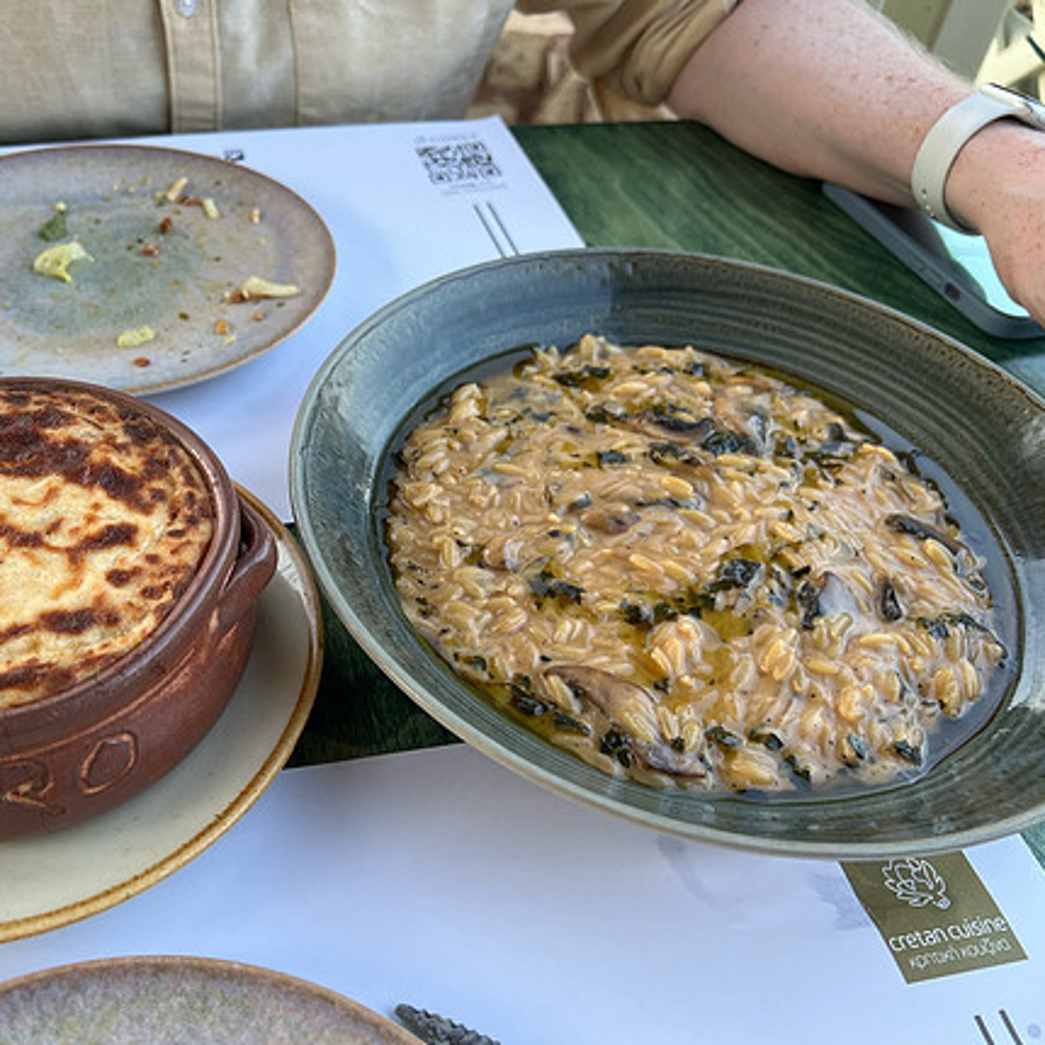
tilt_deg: -45.9
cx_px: 391
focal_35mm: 31
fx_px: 1059
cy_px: 526
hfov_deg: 52.0
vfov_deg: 52.5
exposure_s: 1/121
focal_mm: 5.7
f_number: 1.5
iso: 32
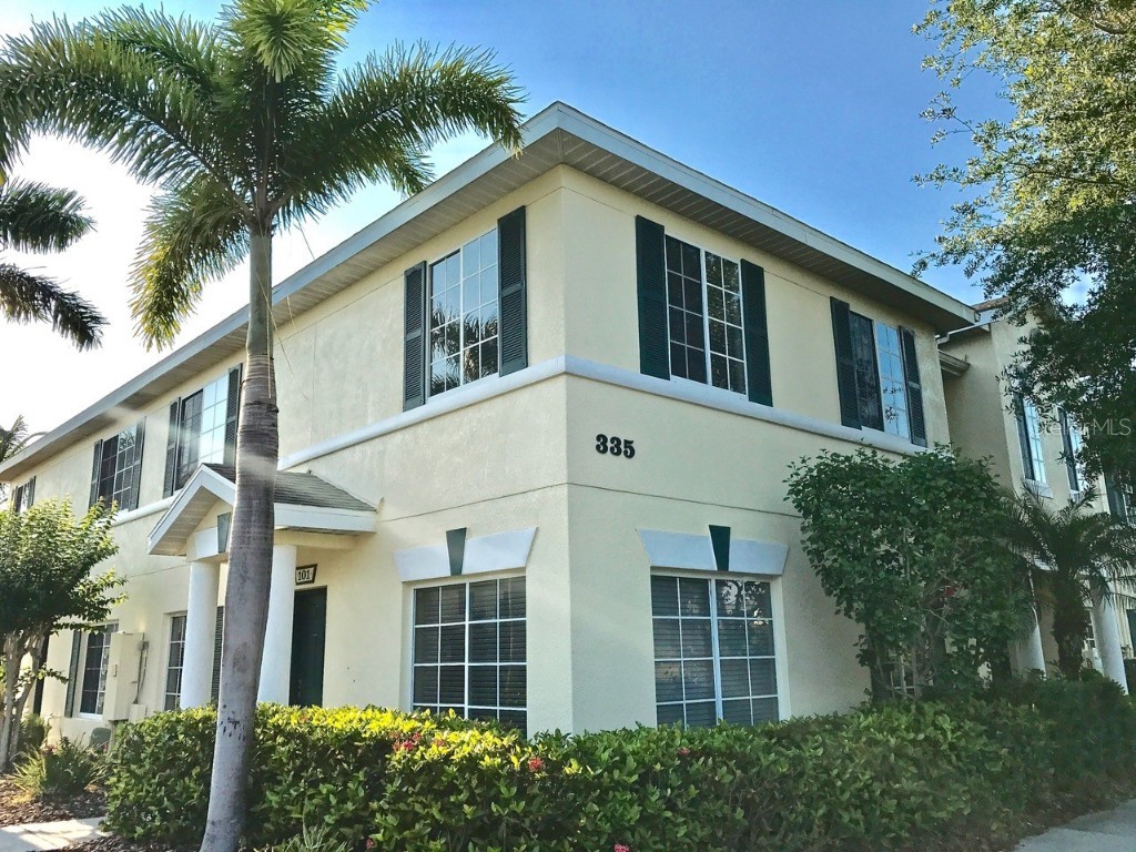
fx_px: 919
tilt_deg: +13.6
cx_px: 568
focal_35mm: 28
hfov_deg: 63.4
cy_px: 426
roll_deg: +2.2
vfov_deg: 49.7
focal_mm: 3.99
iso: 20
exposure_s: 1/1330
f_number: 1.8
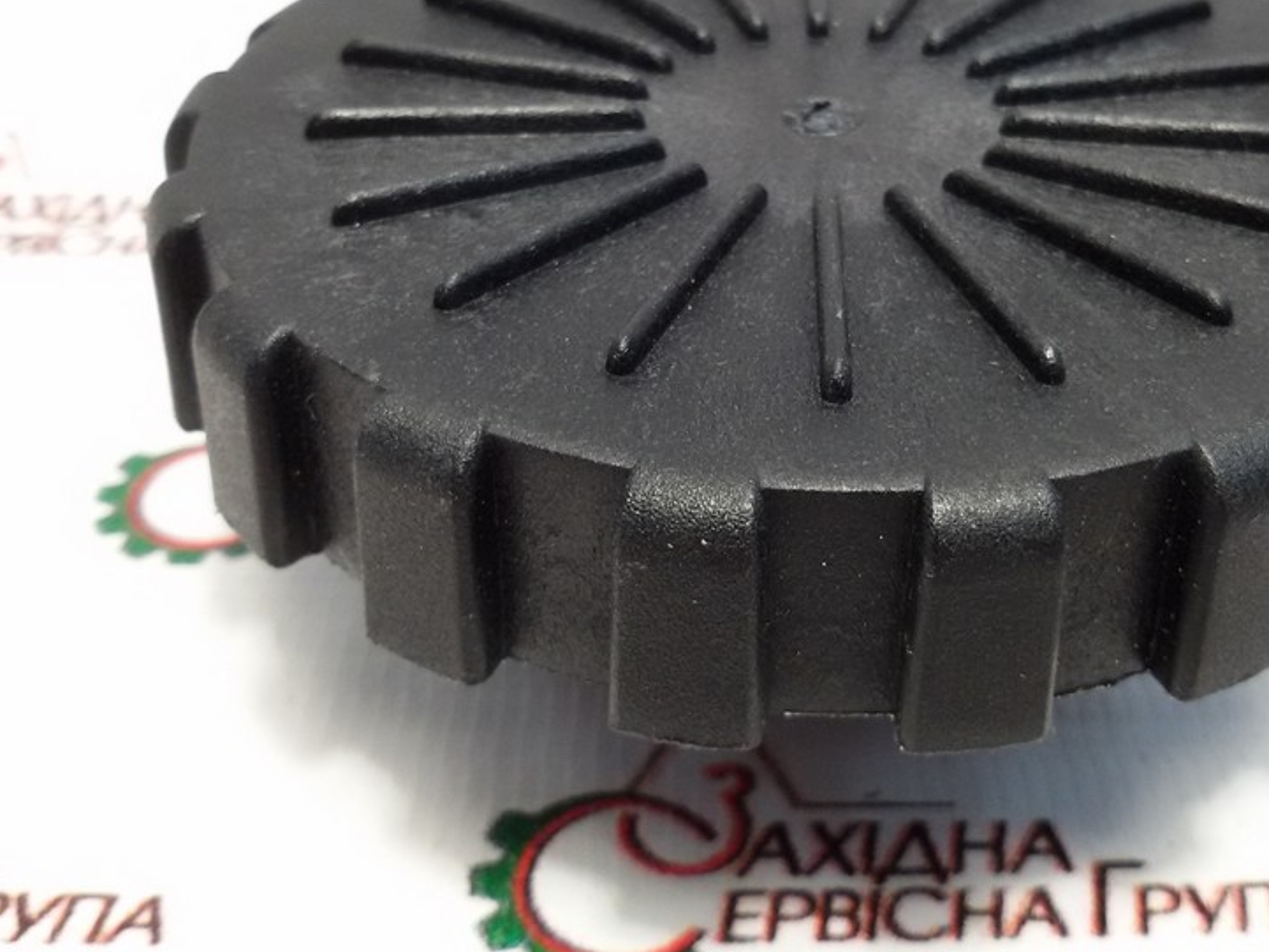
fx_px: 1577
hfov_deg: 43.7
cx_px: 743
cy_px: 373
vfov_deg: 33.5
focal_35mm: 43
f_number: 2.4
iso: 100
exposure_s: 1/33
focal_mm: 2.93
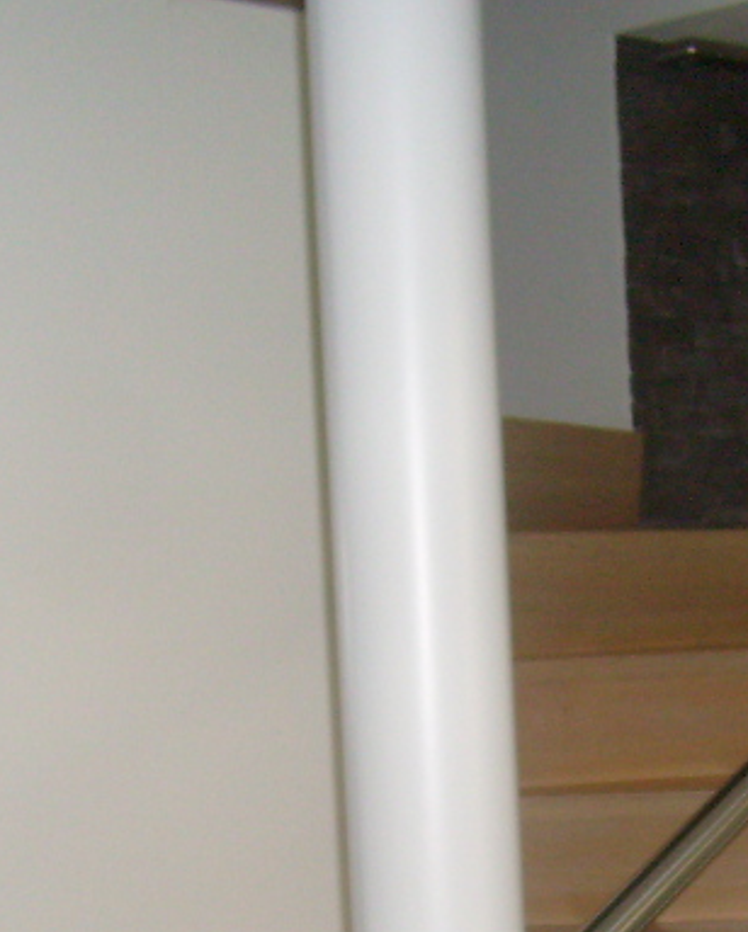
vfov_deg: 20.6
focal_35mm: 91
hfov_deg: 16.8
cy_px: 830
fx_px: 2514
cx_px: 556
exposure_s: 1/45
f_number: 2.8
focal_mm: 5.8
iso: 100
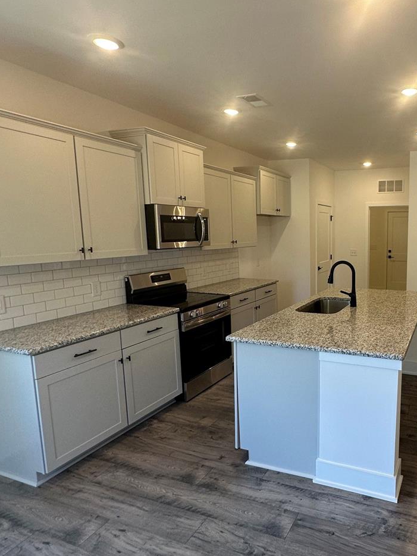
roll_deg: -0.9
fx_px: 370
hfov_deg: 55.1
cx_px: 329
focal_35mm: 23
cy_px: 280
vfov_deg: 73.9
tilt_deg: -7.2
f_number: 2.2
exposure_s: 1/120
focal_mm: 2.22
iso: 125
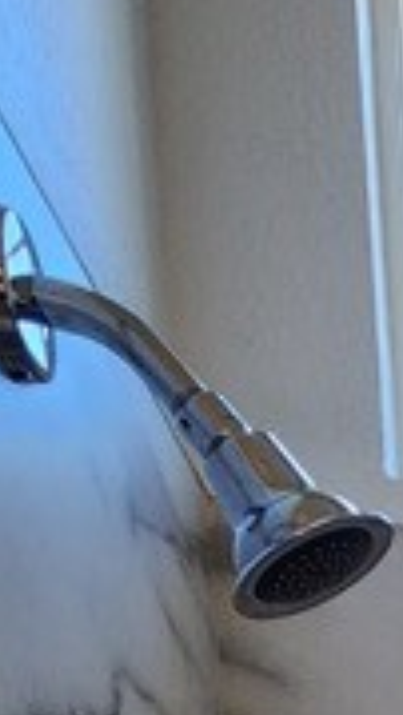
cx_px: 1273
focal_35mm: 81
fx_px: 1535
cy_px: 1658
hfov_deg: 10.1
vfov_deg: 15.6
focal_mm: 2.2
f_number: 2.2
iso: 160
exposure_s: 1/60
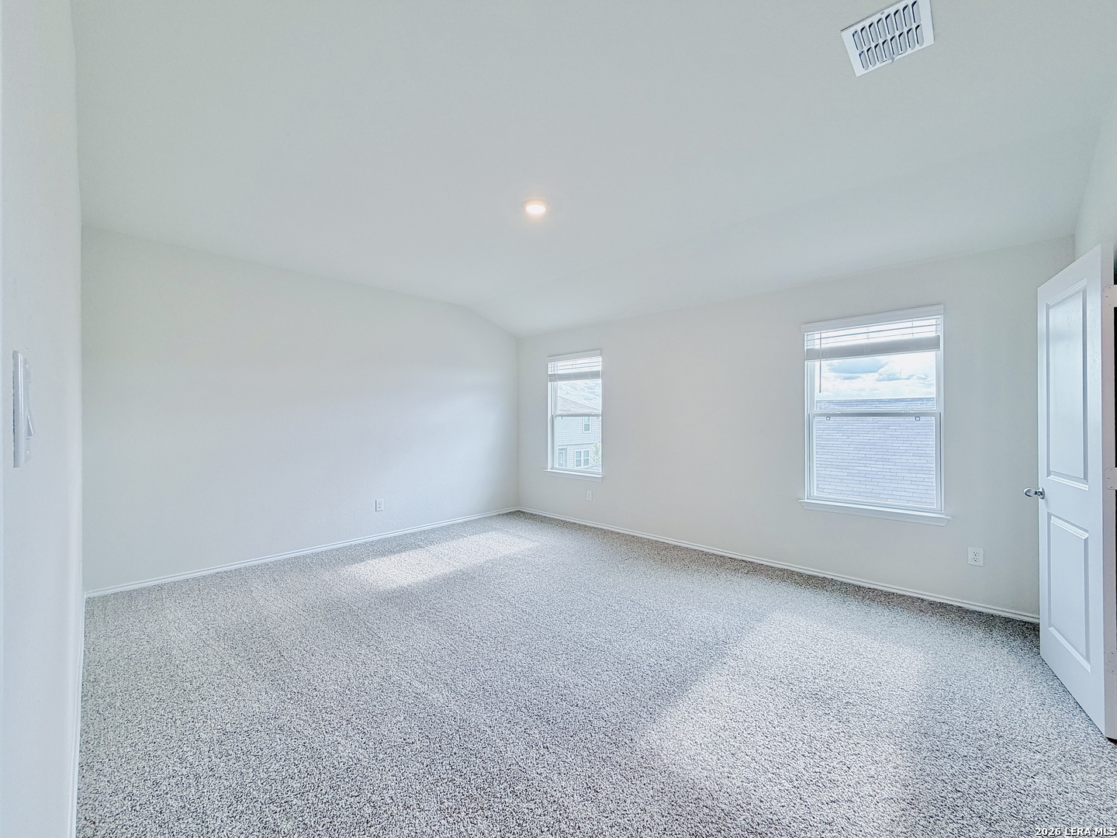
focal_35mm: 14
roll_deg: +0.2
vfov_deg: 85.7
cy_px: 419
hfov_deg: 102.1
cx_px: 558
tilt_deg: -0.7
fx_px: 452
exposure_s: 1/121
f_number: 2.2
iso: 100
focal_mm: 2.22
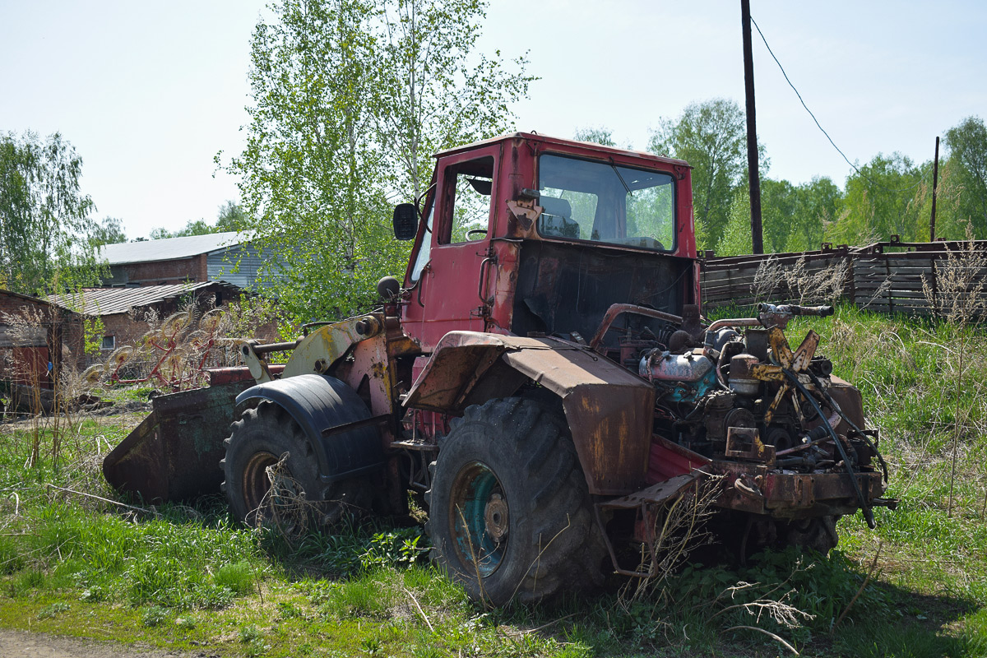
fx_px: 1193
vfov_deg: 30.8
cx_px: 494
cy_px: 329
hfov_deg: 45.0
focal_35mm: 44
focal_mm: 29
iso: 200
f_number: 5.6
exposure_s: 1/640
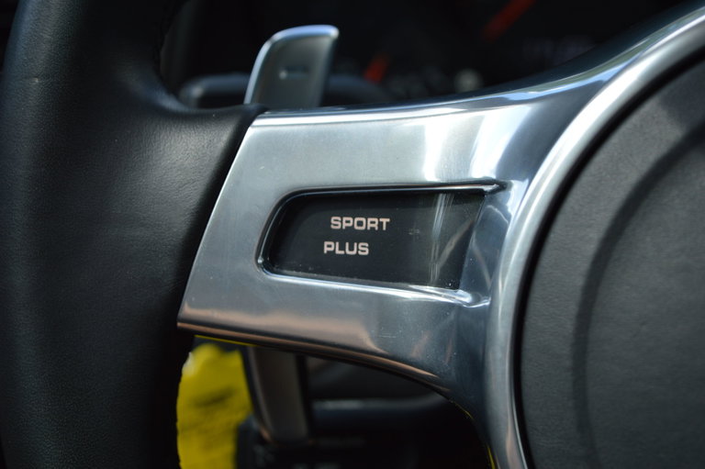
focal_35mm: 72
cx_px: 352
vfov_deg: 18.9
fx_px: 1409
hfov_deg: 28.1
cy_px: 234
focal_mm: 48
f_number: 5.6
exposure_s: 1/125
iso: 125
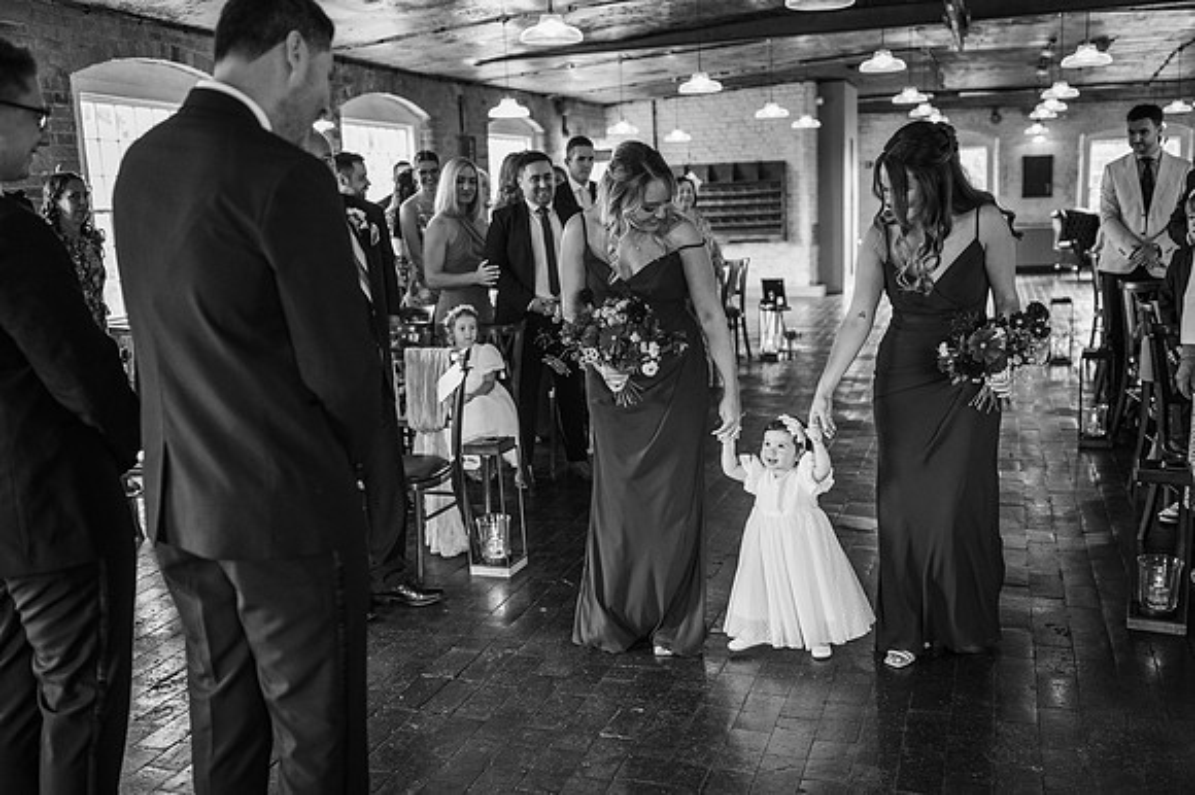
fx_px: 1161
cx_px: 598
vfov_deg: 37.8
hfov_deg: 54.5
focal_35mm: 35
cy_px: 398
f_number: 2.2
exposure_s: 1/200
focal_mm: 35
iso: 1600
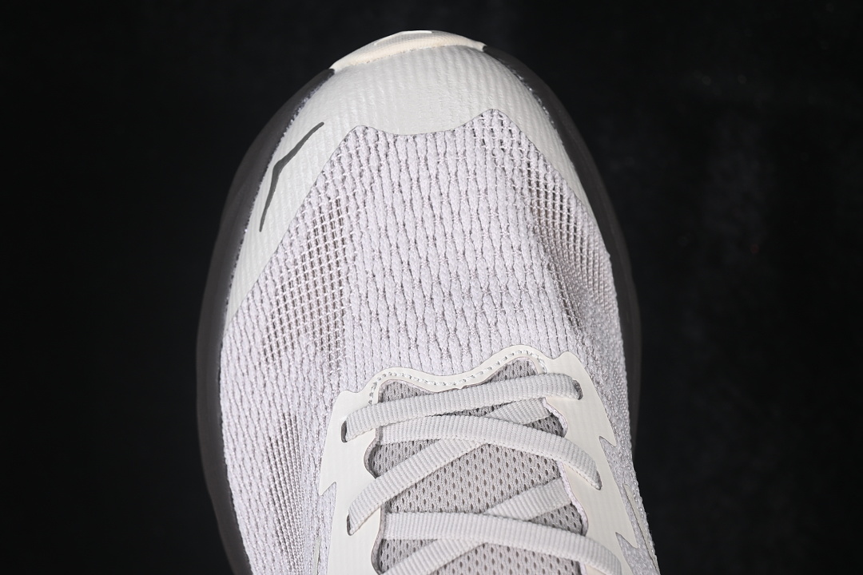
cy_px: 288
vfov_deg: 18.2
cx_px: 432
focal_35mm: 75
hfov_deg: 27.0
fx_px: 1798
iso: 160
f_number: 7.1
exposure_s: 1/80
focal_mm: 50
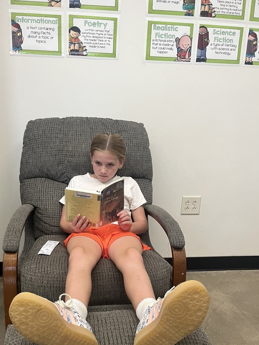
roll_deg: -0.5
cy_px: 214
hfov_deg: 42.7
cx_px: 101
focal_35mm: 33
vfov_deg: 54.8
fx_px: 329
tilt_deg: -17.4
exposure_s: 1/60
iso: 160
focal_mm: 5.1
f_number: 1.6
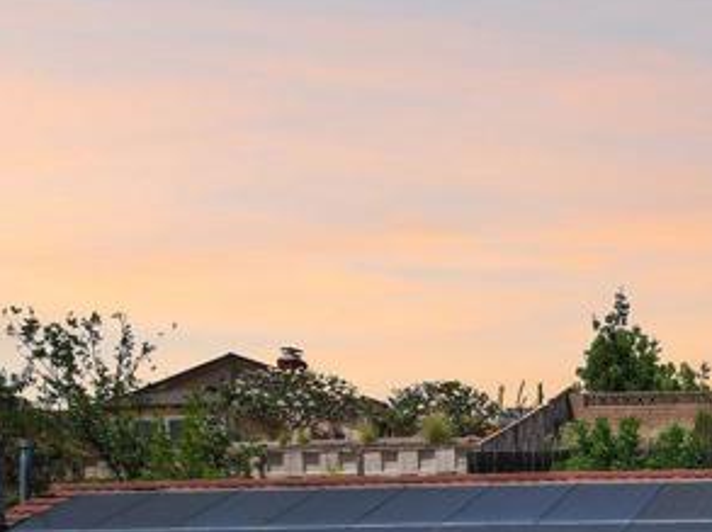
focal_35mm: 74
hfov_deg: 24.0
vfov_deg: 18.6
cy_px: 663
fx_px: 1520
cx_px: 851
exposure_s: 1/3200
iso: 160
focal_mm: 8.38
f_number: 2.8
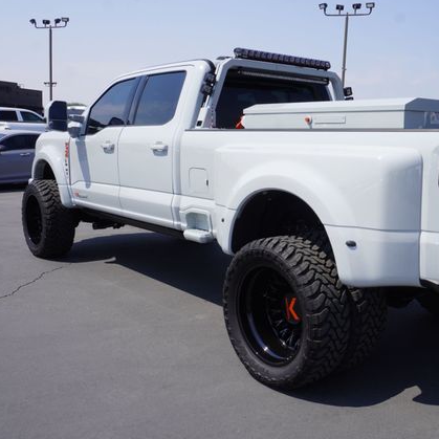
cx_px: 313
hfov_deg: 41.9
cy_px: 219
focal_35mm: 39
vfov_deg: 42.8
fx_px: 560
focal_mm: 20
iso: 100
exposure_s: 1/160
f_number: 10
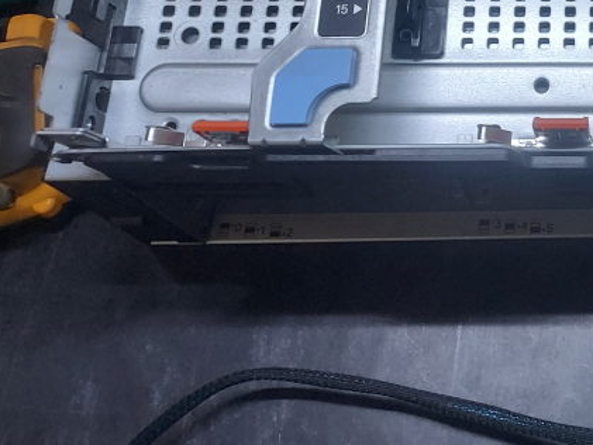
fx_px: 977
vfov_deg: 24.1
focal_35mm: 57
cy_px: -38
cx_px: 683
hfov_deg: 29.7
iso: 125
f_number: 1.8
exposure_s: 1/60
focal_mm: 4.6
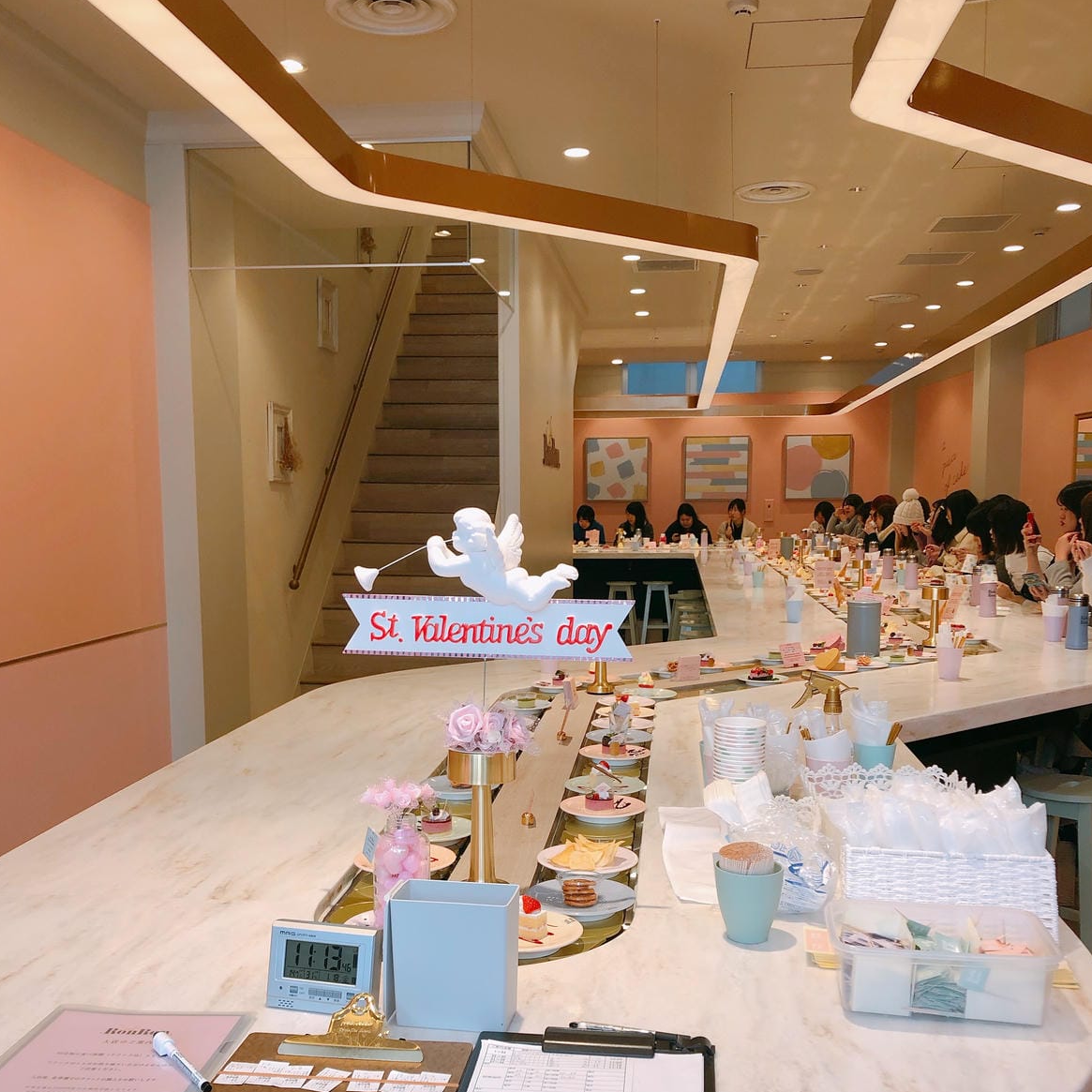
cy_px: 641
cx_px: 541
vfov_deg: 48.2
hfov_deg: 48.4
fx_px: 1213
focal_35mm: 34
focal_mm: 3.99
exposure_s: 1/100
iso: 32
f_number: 1.8
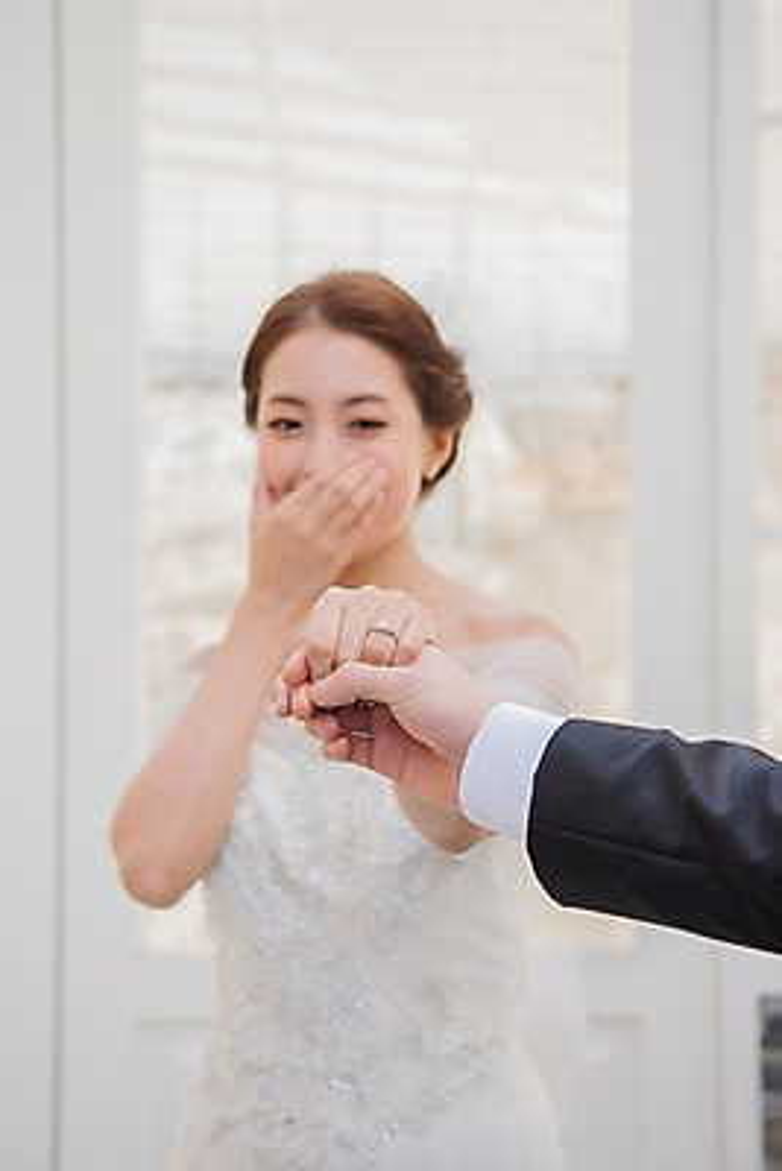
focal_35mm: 70
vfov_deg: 28.8
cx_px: 391
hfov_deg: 19.5
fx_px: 2279
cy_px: 586
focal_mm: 70
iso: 250
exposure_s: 1/125
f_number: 5
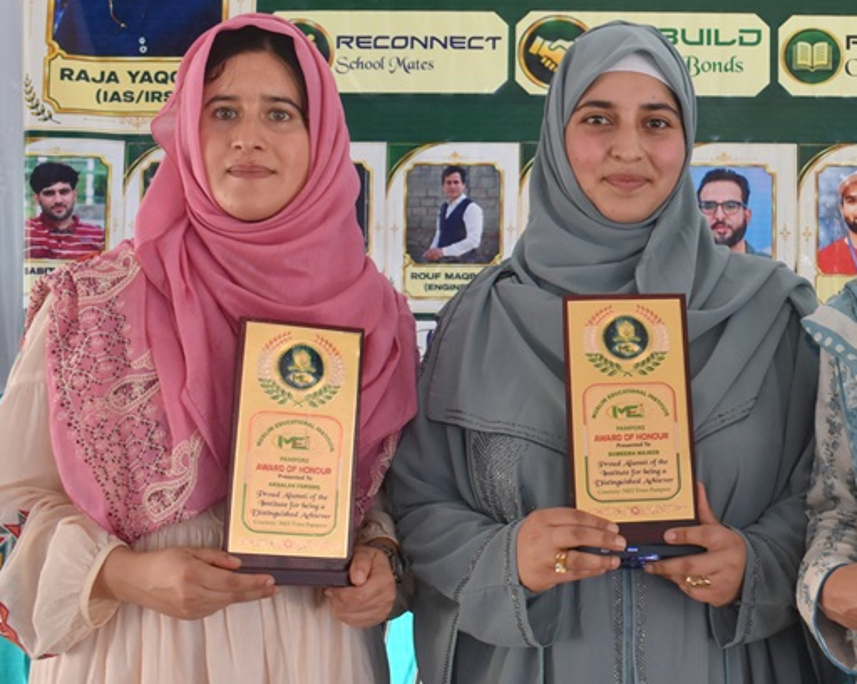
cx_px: 808
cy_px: 308
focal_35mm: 66
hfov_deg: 27.5
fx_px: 1673
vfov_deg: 23.1
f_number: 5.6
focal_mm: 24
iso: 800
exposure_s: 1/125
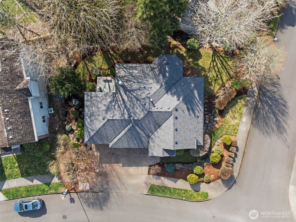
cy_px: 111
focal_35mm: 29
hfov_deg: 61.7
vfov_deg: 48.2
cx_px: 148
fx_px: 248
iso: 100
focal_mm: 5.11
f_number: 3
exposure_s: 1/400
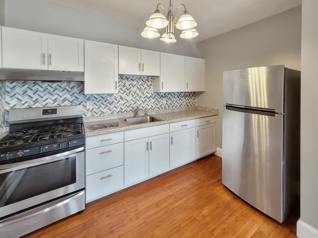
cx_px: 159
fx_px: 119
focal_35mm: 13
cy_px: 119
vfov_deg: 89.9
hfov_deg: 106.2
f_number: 2.2
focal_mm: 1.74
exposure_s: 1/60
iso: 250
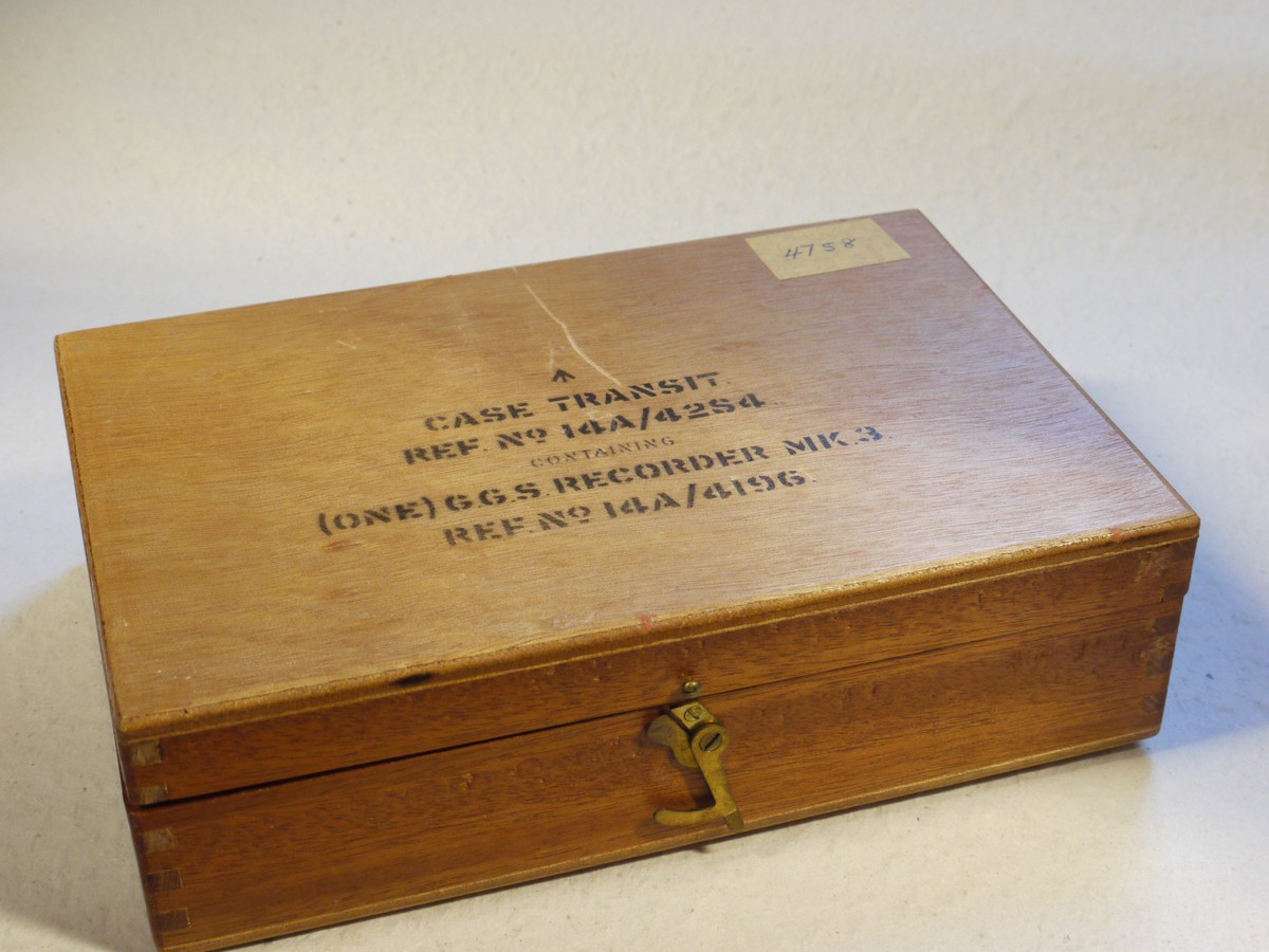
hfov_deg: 32.2
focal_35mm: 60
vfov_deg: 24.4
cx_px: 634
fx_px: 2200
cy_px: 476
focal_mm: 30
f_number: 8
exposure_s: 1/13
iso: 800
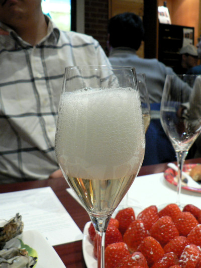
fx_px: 279
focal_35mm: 36
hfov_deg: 39.7
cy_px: 134
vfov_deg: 51.3
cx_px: 100
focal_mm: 6
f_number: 2.8
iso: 200
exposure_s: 1/10
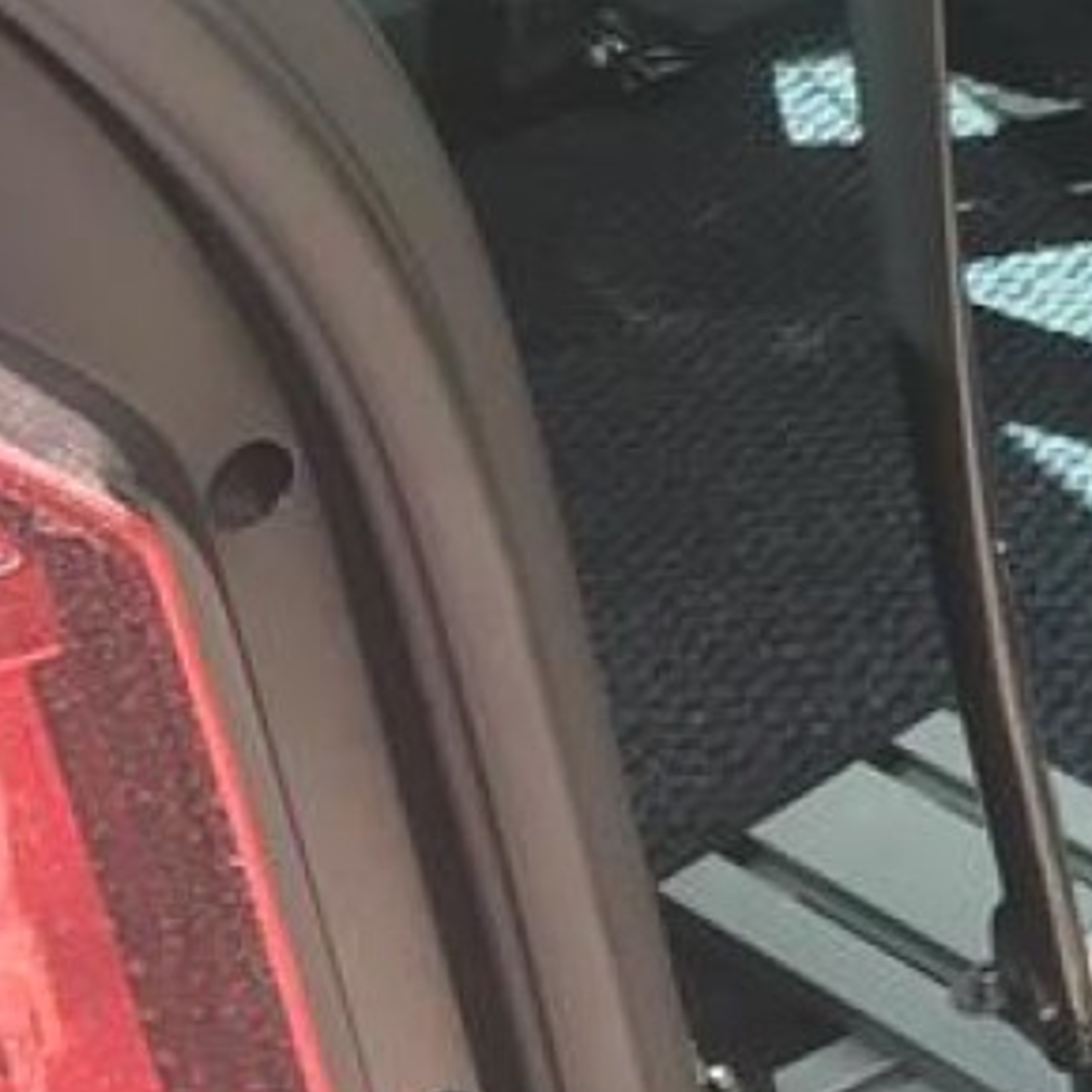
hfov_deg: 11.7
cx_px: 2610
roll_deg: -1.7
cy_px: -441
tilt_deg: -25.8
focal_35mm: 123
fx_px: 4390
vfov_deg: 13.5
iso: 20
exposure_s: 1/116
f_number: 1.8
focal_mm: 3.99
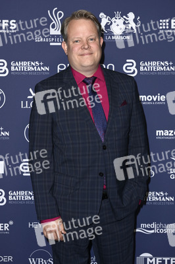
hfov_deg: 19.4
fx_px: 511
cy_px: 132
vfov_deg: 28.9
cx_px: 88
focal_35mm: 70
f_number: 5.6
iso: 400
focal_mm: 70
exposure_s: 1/250
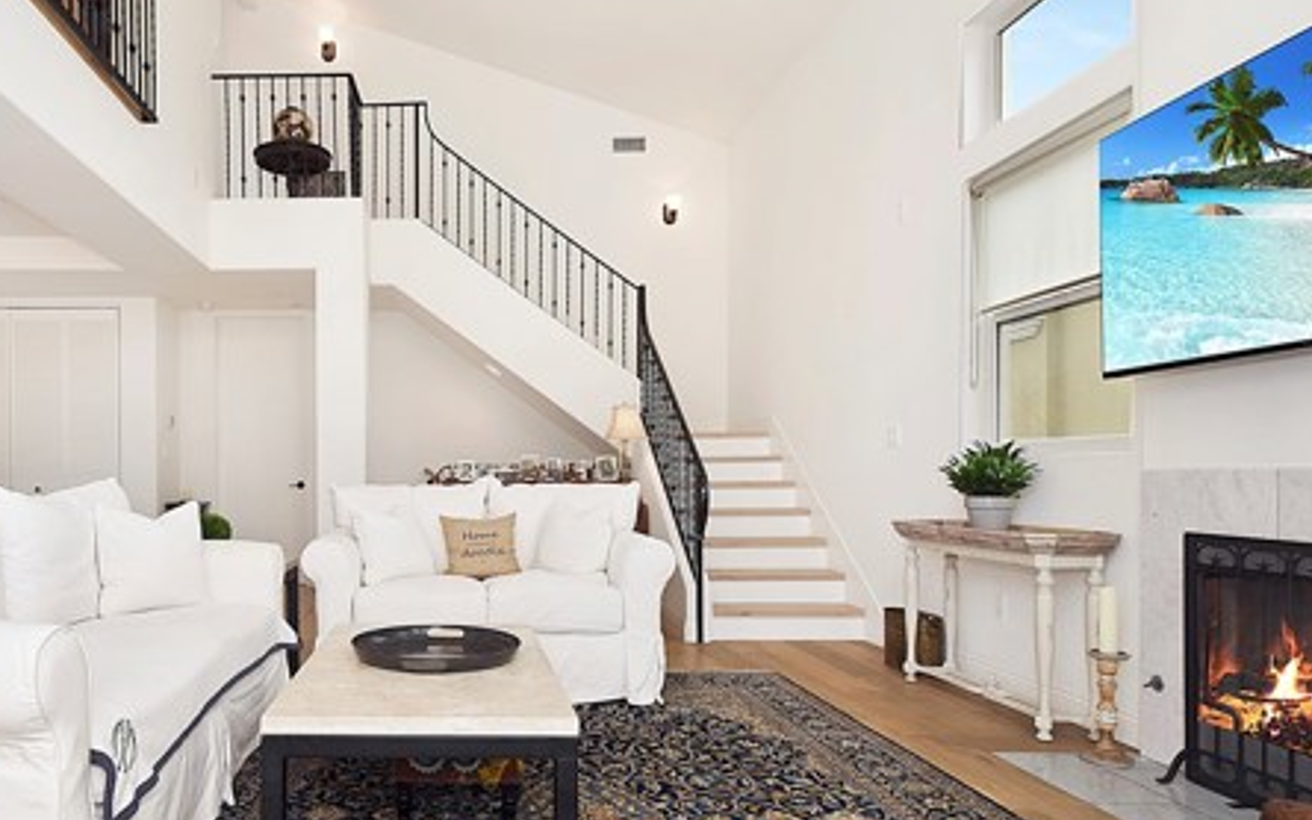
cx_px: 430
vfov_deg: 54.5
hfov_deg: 77.0
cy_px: 503
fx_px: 787
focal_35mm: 22
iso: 320
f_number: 8
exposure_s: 1/25
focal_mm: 10
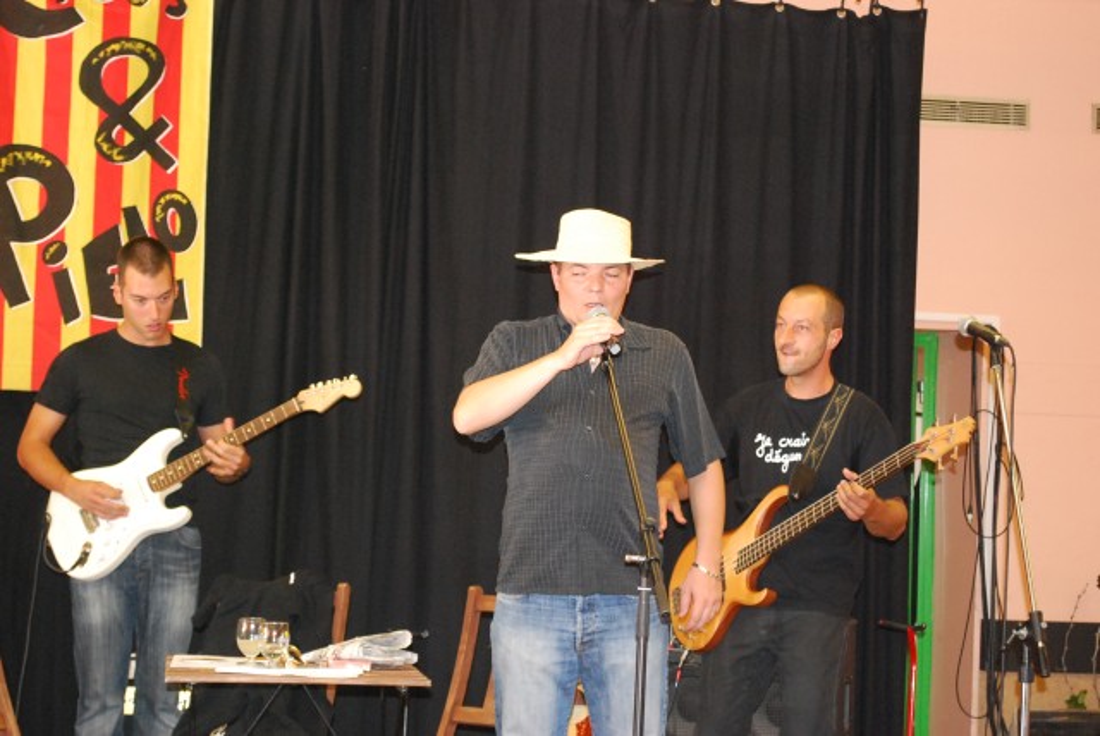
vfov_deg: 18.2
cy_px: 368
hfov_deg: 27.0
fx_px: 2294
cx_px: 550
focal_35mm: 75
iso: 1600
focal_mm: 50
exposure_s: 1/60
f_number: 5.6
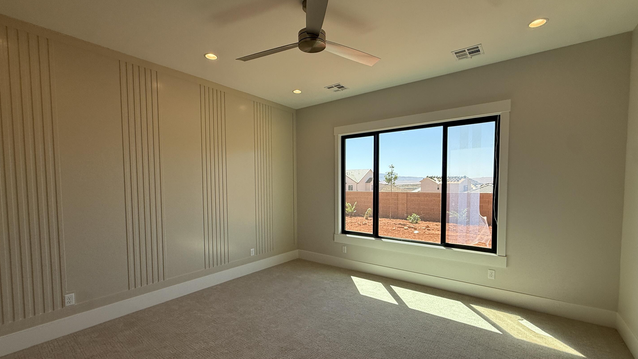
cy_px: 198
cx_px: 321
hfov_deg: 99.4
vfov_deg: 66.9
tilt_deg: -1.7
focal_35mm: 16
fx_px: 271
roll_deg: -0.3
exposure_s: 1/585
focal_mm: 2.22
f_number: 2.2
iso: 64
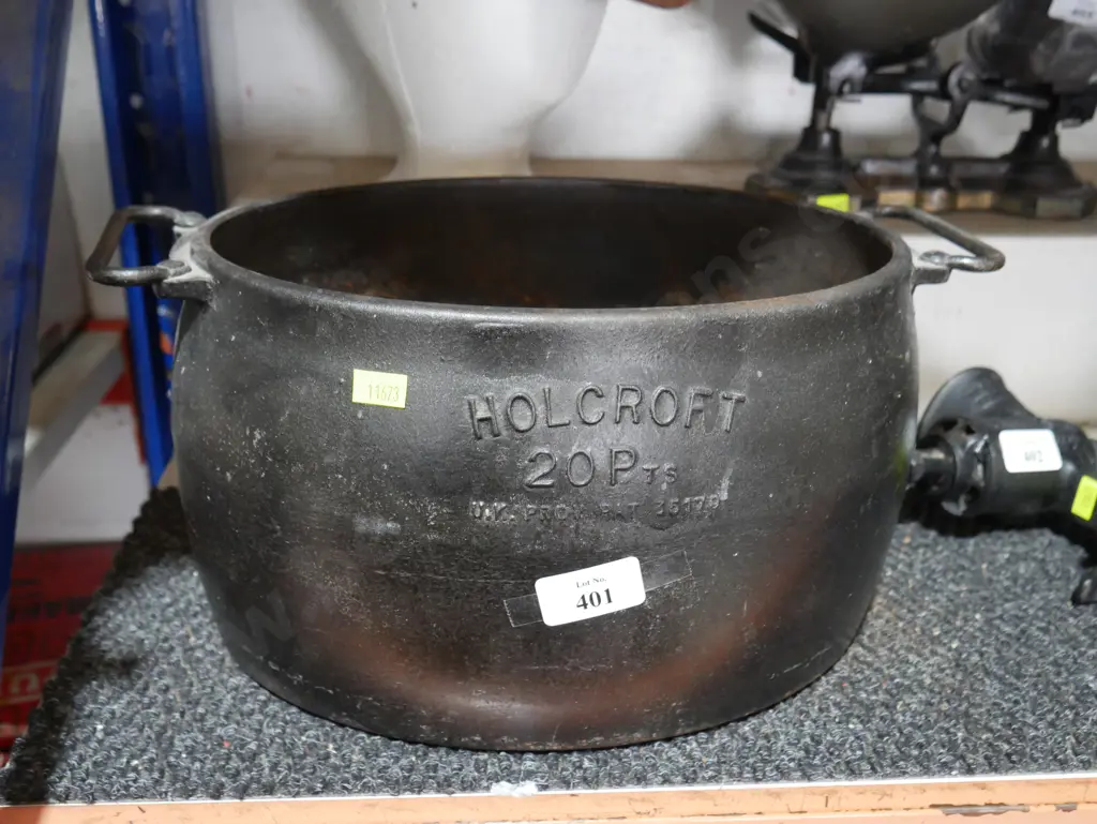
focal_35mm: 36
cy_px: 412
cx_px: 548
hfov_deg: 51.3
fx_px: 1141
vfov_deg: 39.7
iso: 1250
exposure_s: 1/60
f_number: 4
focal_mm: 18
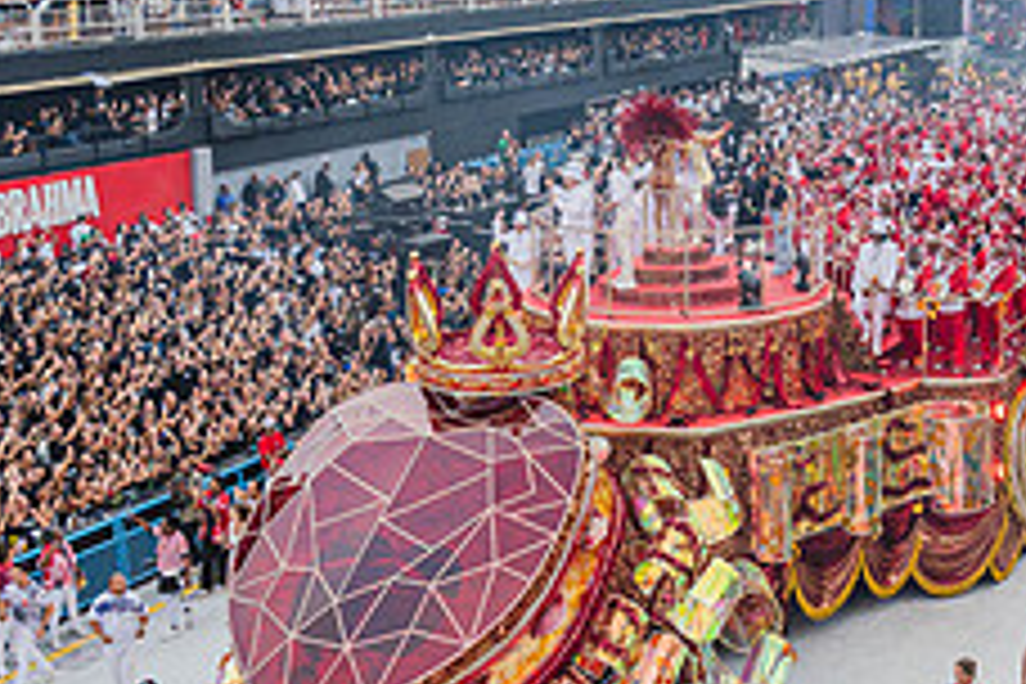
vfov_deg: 22.2
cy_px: 238
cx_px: 747
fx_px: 1738
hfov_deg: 32.4
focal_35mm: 61
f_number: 5
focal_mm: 24
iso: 800
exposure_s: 1/1000
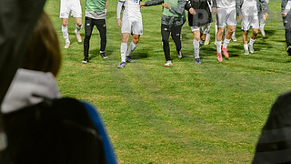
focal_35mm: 133
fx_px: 1026
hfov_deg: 16.0
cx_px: 256
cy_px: 3
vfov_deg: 9.1
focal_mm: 70
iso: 2000
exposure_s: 1/160
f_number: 5
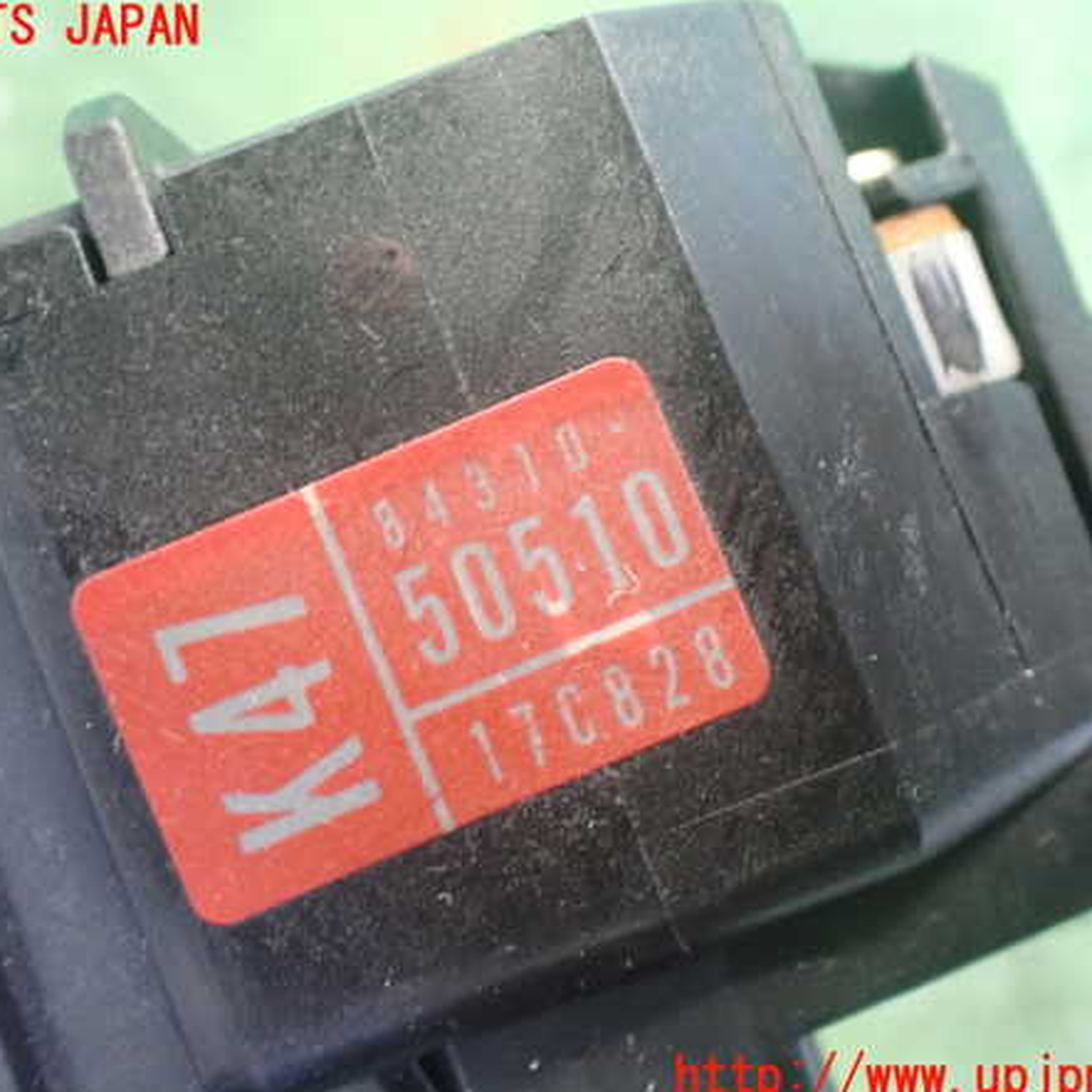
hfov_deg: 46.0
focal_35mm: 36
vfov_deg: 46.0
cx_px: 492
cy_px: 553
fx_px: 1285
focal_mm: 5.4
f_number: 2.3
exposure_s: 1/30
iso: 1250
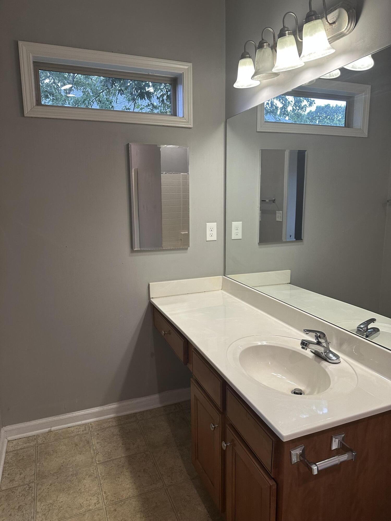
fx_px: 361
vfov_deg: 71.6
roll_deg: -0.4
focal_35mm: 24
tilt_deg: -9.5
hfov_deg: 56.8
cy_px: 260
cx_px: 196
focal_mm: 6.86
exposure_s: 1/120
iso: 200
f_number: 1.78
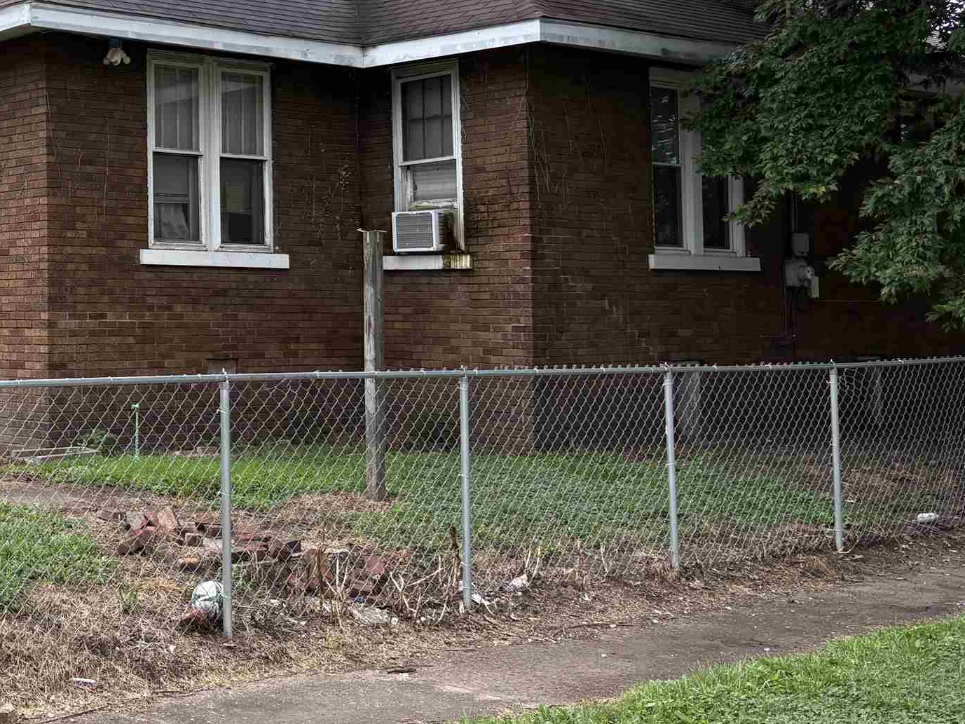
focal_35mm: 58
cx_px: -83
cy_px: 210
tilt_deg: +4.6
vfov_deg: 25.0
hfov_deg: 30.0
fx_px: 1617
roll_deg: +0.2
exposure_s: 1/338
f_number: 1.6
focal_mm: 5.96
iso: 64
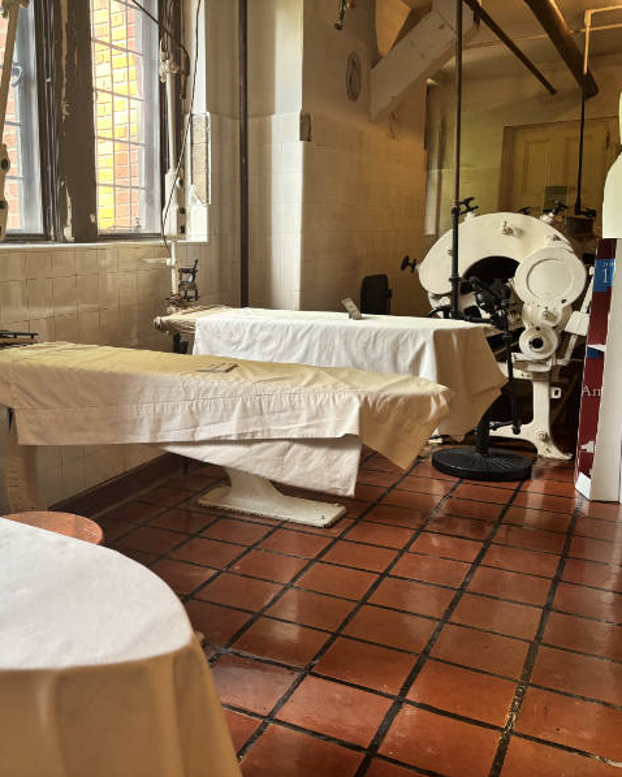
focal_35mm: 34
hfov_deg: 41.6
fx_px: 782
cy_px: 388
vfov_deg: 52.8
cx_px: 128
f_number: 1.6
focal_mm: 6
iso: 125
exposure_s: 1/116
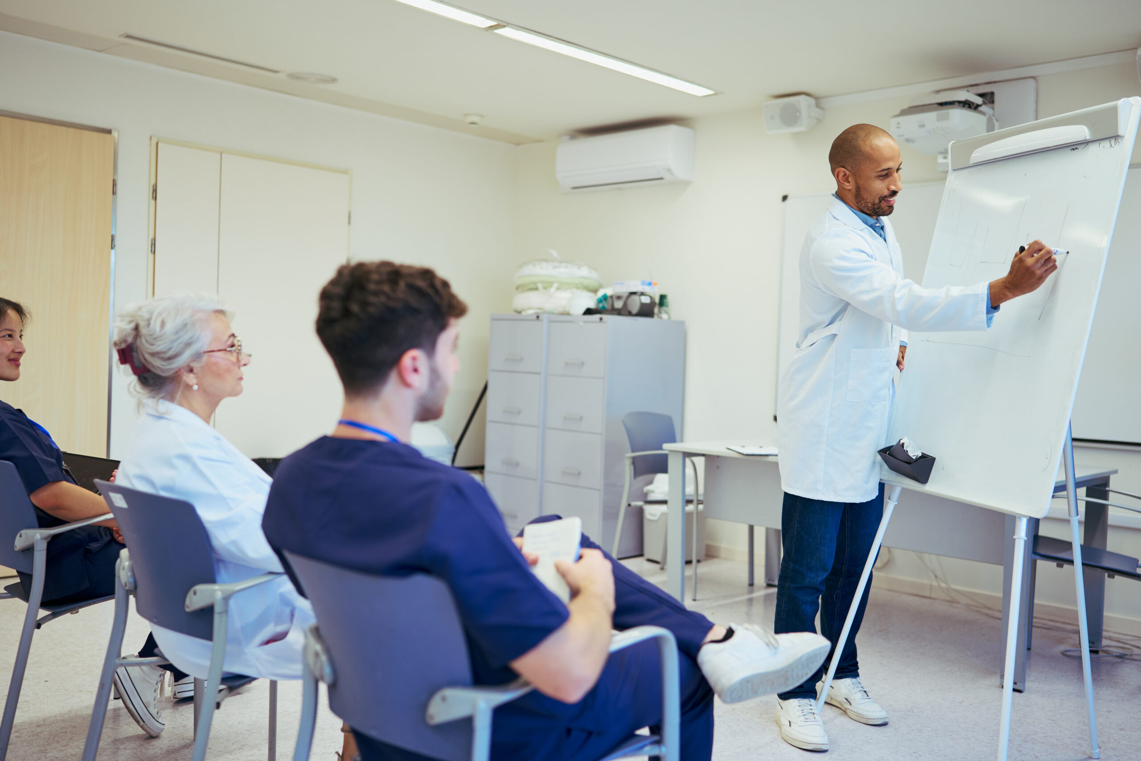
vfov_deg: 37.9
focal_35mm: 35
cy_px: 380
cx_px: 570
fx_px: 1109
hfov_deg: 54.4
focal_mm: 35
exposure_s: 1/250
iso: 320
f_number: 1.6
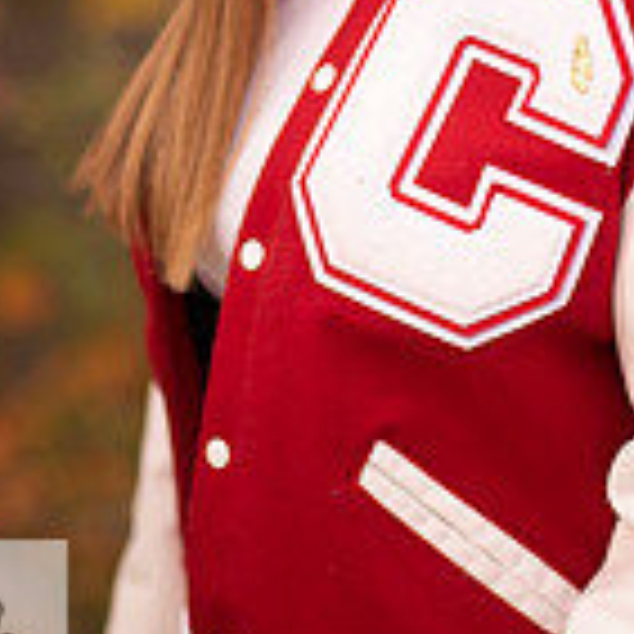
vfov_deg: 7.5
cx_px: 355
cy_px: -94
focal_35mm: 231
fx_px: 4787
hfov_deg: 7.6
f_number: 1.8
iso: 100
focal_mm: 85
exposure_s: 1/1250
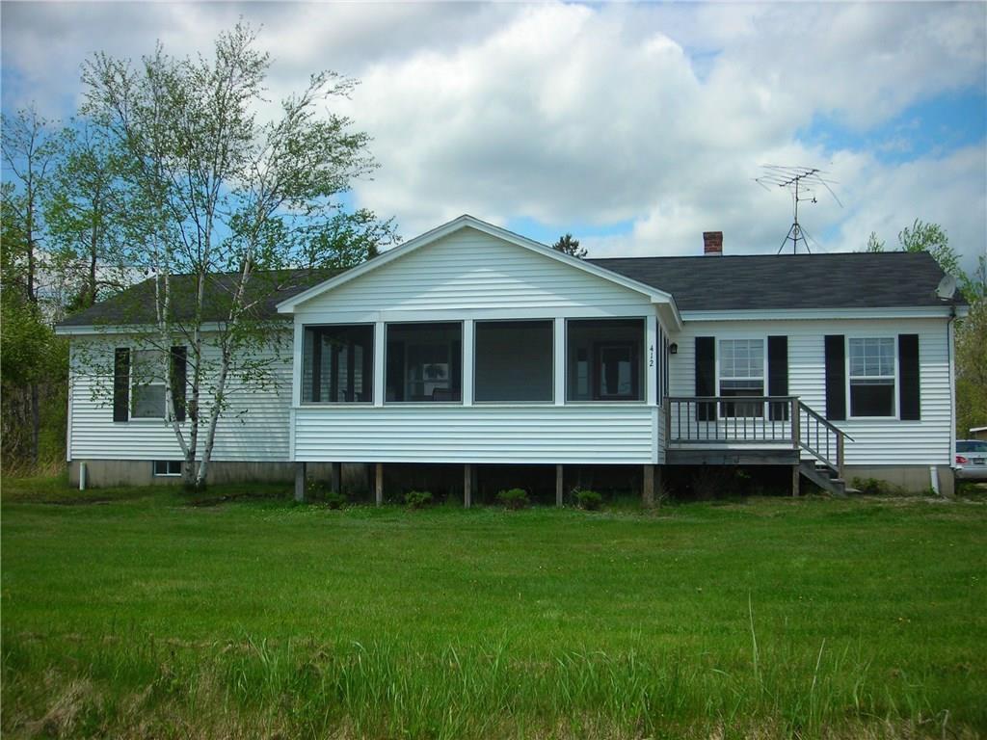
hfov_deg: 49.0
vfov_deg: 37.7
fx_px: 1083
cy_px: 370
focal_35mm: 38
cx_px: 494
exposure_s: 1/212
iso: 50
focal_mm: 6.3
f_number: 6.4
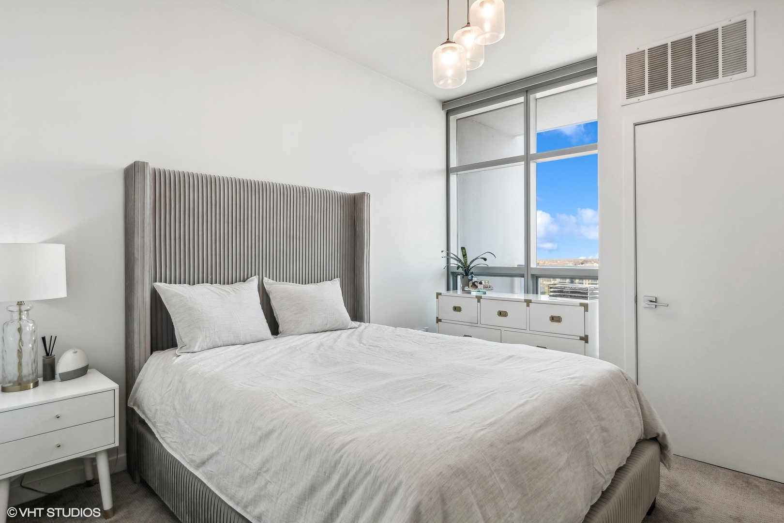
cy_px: 262
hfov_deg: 90.0
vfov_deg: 67.4
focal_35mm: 18
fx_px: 392
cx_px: 392
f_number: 8
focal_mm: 12
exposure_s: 1/15
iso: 200
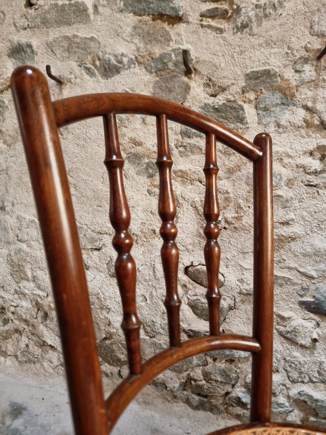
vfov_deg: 71.6
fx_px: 301
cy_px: 218
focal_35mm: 24
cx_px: 163
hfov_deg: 56.8
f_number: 1.8
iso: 500
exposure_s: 1/25
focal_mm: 6.7
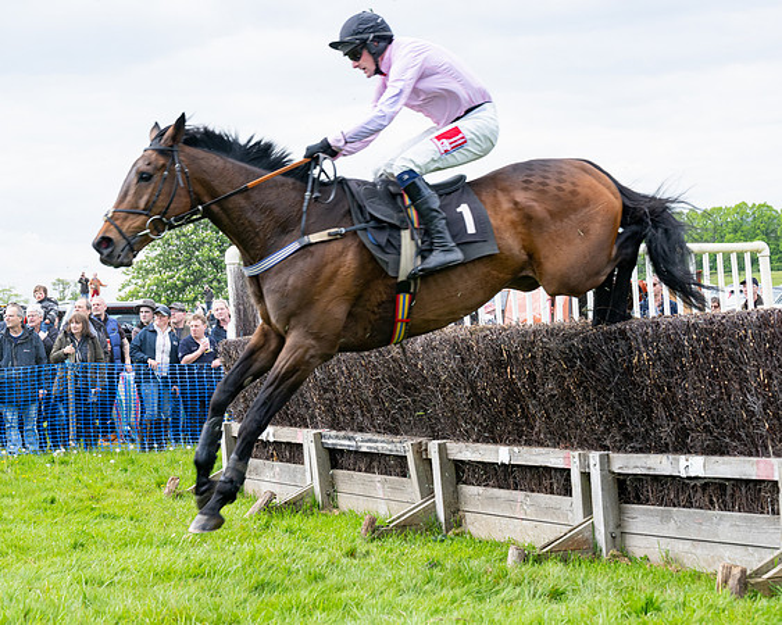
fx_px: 2068
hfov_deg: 21.4
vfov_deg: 17.2
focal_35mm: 89
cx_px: 277
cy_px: 309
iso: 400
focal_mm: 70
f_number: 6.3
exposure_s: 1/800
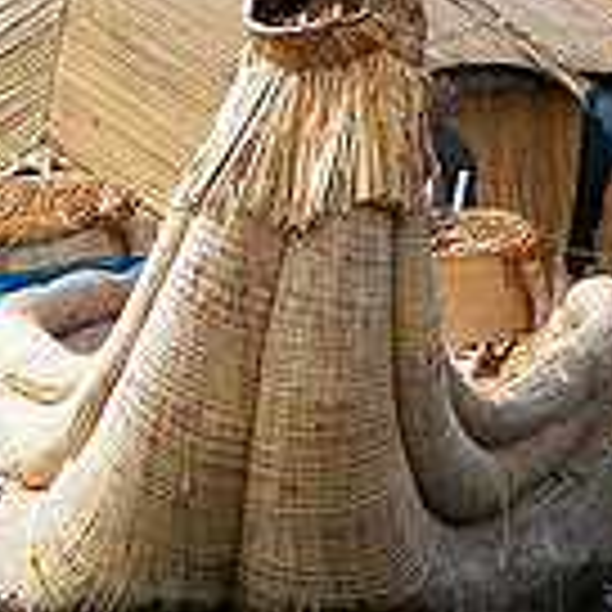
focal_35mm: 735
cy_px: 297
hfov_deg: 2.4
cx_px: -256
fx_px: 14702
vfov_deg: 2.4
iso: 50
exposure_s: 1/400
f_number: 3.6
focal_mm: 41.8
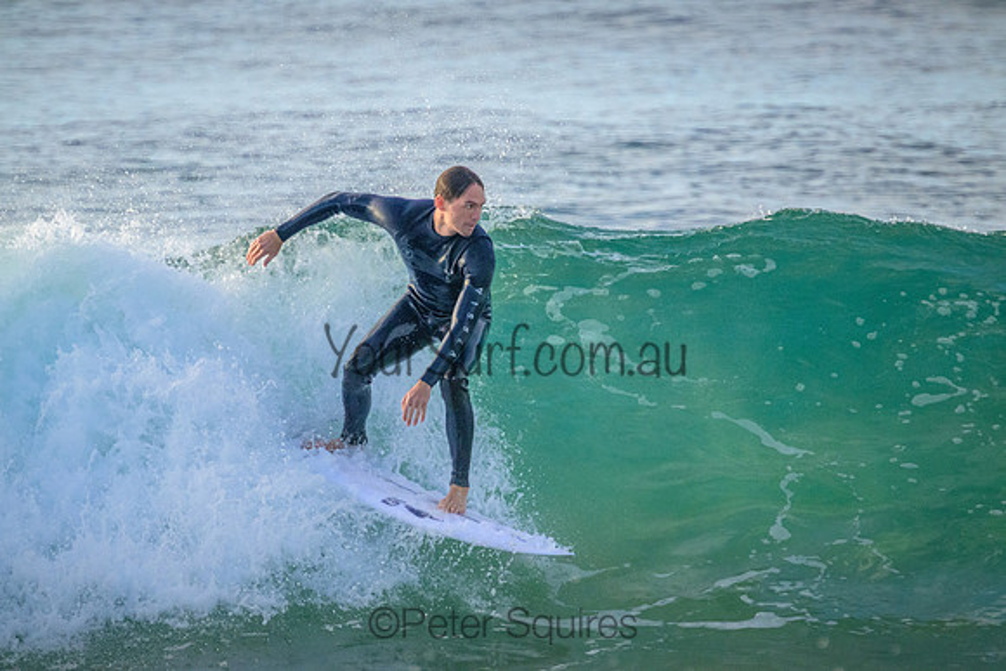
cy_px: 336
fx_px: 22360
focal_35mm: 800
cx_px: 503
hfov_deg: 2.6
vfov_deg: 1.7
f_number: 11
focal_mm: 800
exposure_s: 1/2000
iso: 5000
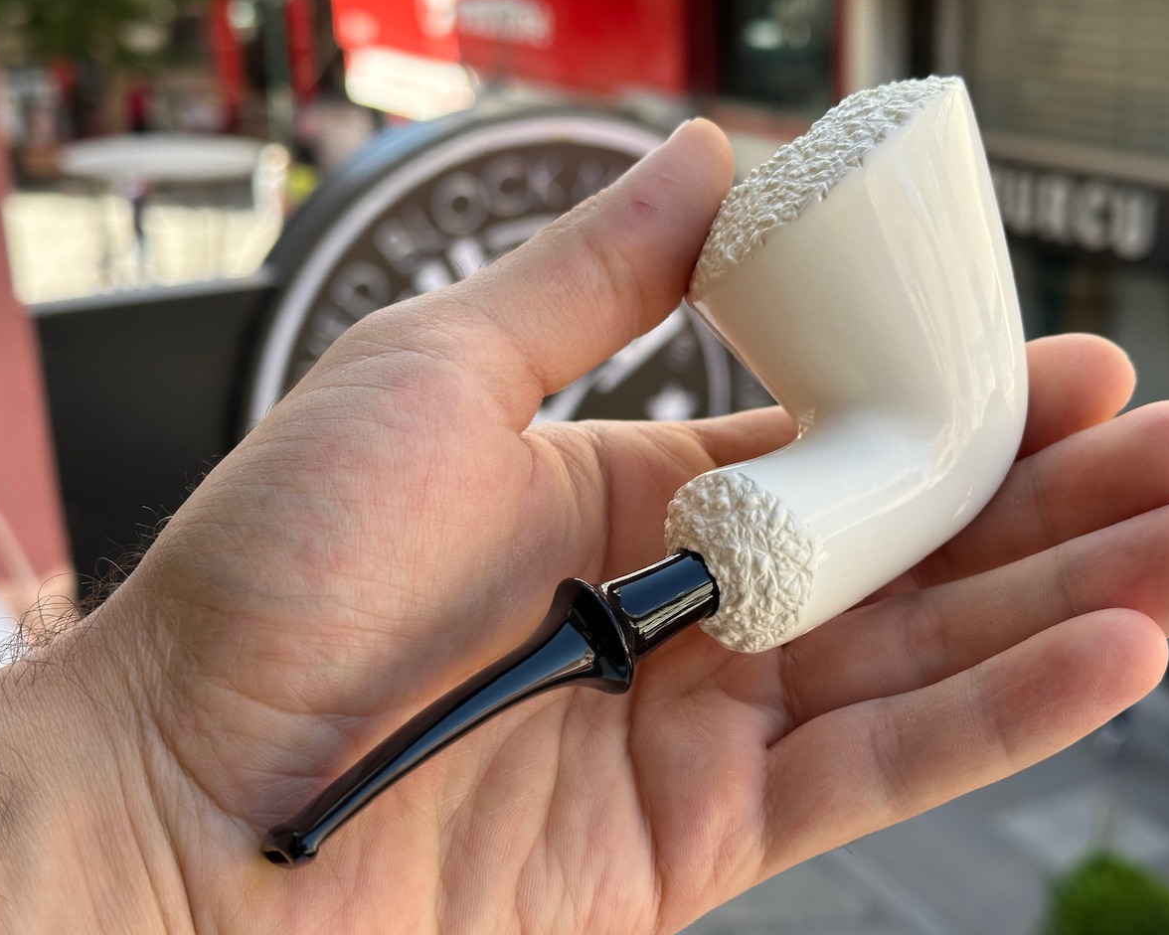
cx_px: 624
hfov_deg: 36.6
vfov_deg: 29.7
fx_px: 1765
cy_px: 474
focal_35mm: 51
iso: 64
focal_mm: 6.86
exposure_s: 1/546
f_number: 1.78
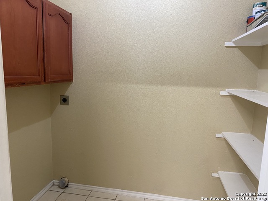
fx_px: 201
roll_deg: -2.9
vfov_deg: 53.1
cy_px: 100
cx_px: 134
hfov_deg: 67.3
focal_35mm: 26
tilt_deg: -7.7
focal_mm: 4.25
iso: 250
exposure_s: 1/60
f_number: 1.8
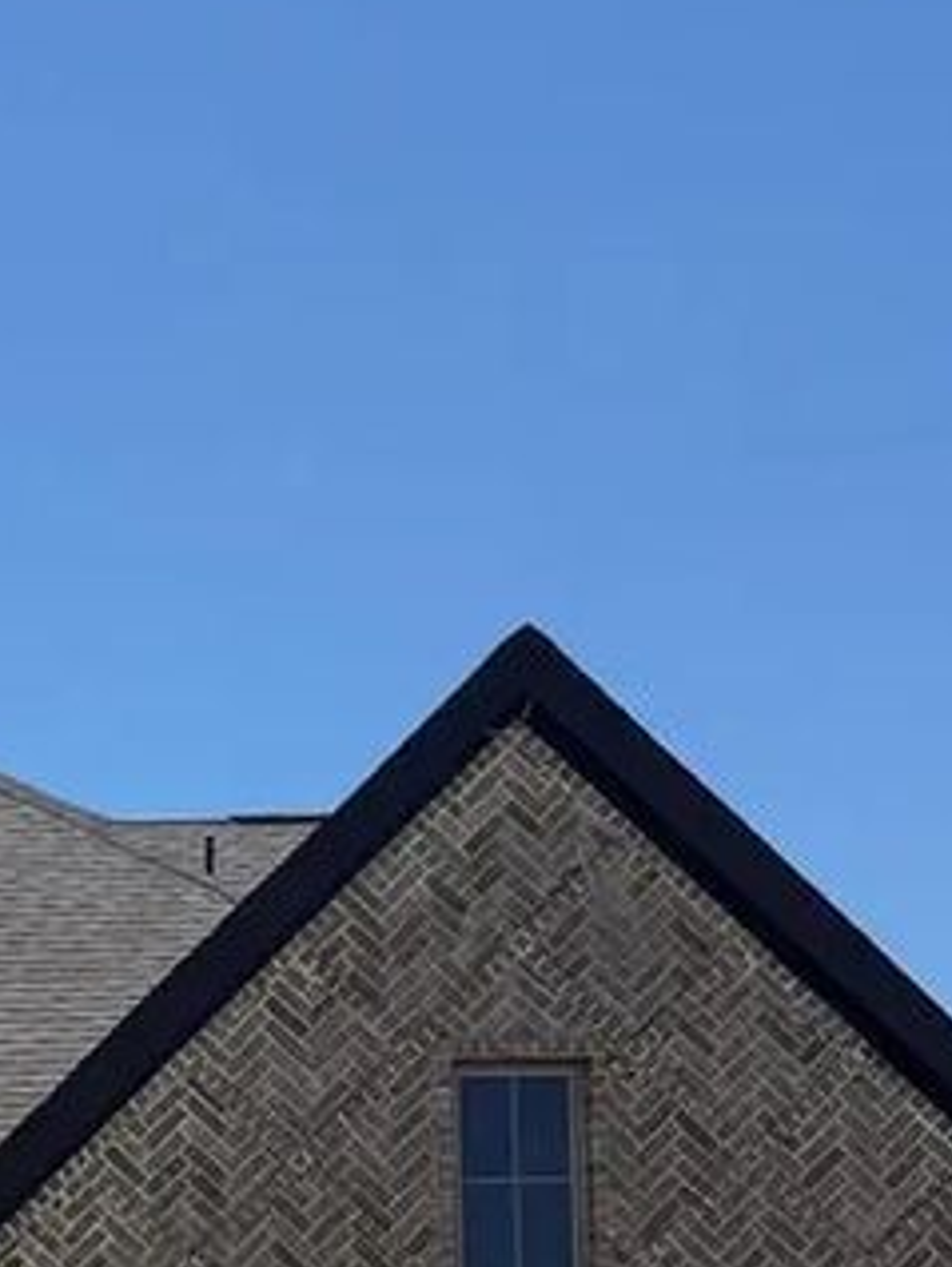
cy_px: 1452
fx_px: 3772
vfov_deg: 18.2
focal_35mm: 103
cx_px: -621
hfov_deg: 13.3
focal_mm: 6.76
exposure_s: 1/7353
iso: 80
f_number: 1.78
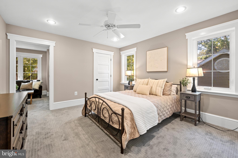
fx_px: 99
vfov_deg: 77.3
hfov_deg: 100.4
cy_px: 79
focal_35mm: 15
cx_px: 119
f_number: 5
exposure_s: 1/5
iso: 100
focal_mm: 15
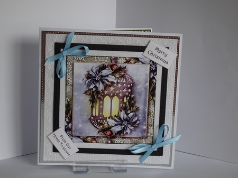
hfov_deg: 29.4
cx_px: 119
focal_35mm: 66
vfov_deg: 22.2
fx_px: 454
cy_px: 89
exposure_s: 1/80
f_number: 4.5
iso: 250
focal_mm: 11.32
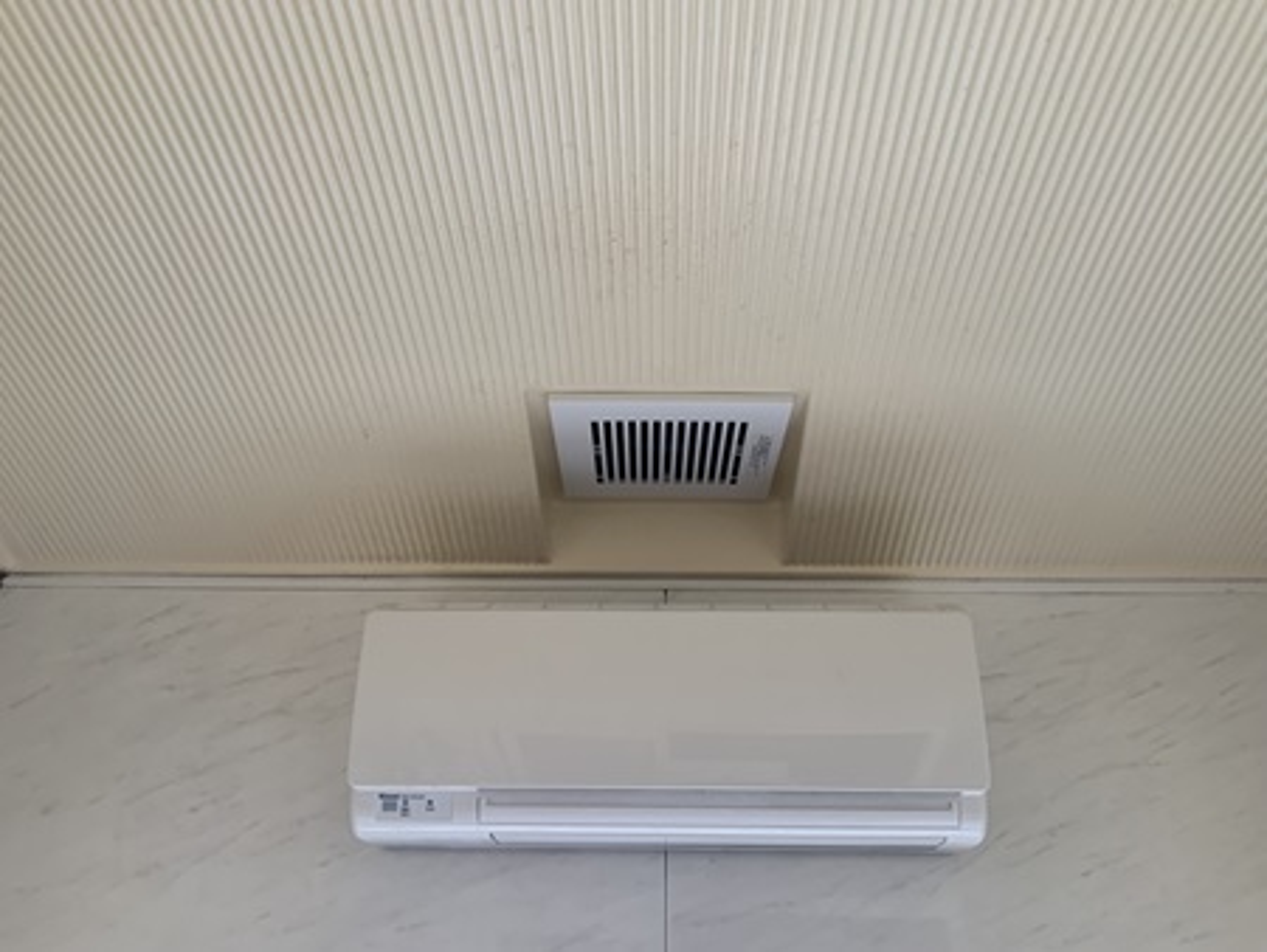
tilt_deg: +25.0
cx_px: 634
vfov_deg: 48.3
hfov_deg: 61.6
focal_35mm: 29
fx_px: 1062
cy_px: 476
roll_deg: -0.5
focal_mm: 3
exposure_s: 1/60
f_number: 1.8
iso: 40
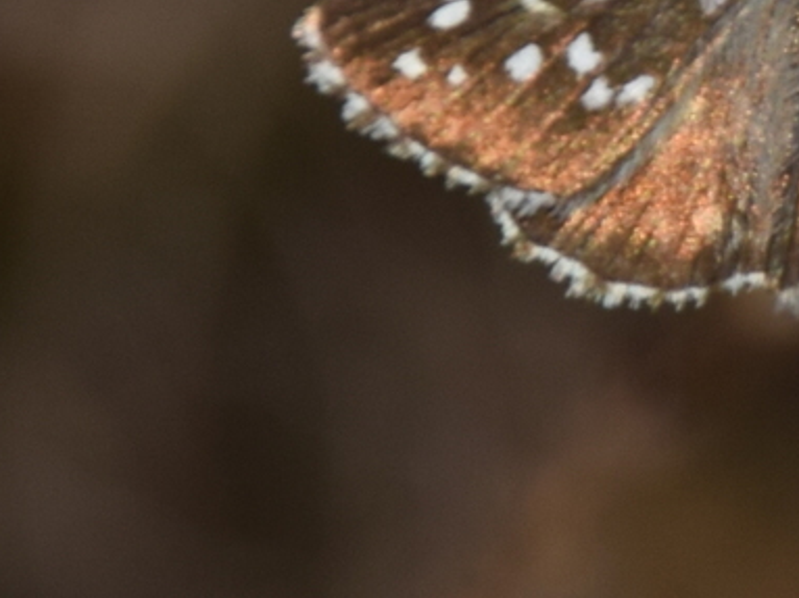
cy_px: 33
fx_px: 11676
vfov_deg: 2.9
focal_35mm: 506
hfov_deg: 3.9
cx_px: 761
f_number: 13
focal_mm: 140
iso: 100
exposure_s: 1/160
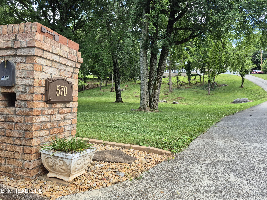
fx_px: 177
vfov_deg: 58.9
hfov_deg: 73.9
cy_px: 100
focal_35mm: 23
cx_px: 134
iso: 25
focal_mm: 5.4
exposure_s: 1/266
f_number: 1.8
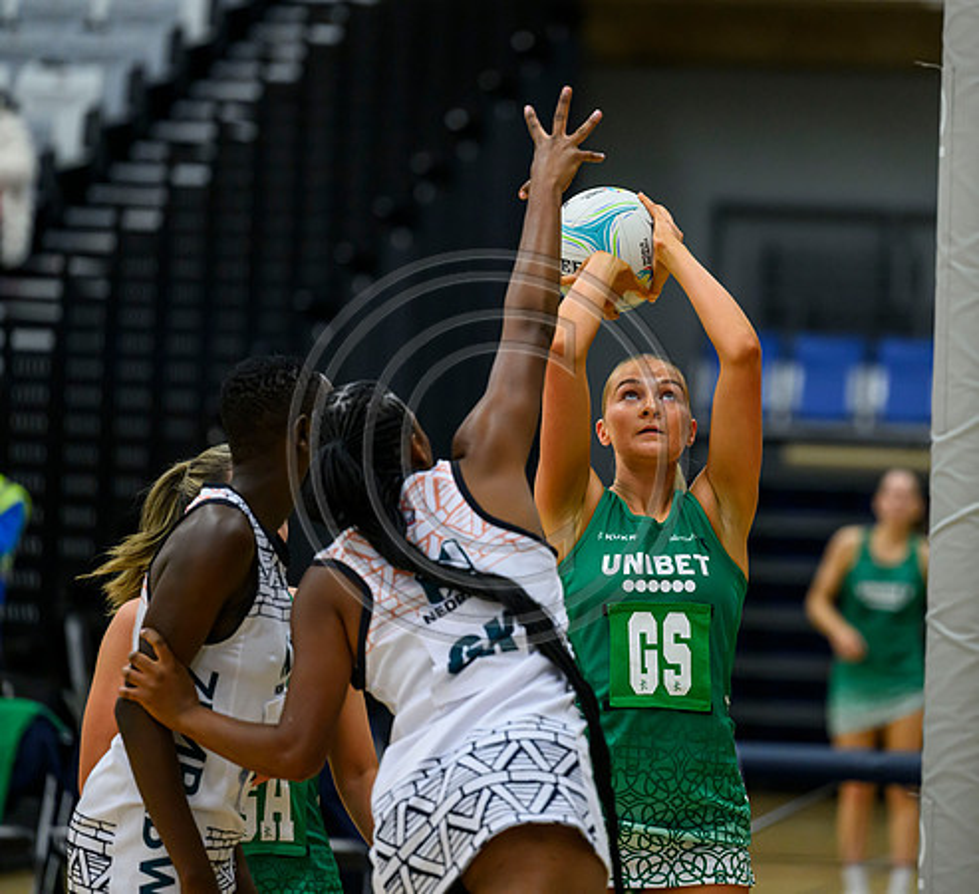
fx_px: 7261
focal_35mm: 237
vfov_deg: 7.0
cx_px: 603
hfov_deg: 7.7
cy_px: 447
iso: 4000
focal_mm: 195
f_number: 3.2
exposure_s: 1/1000
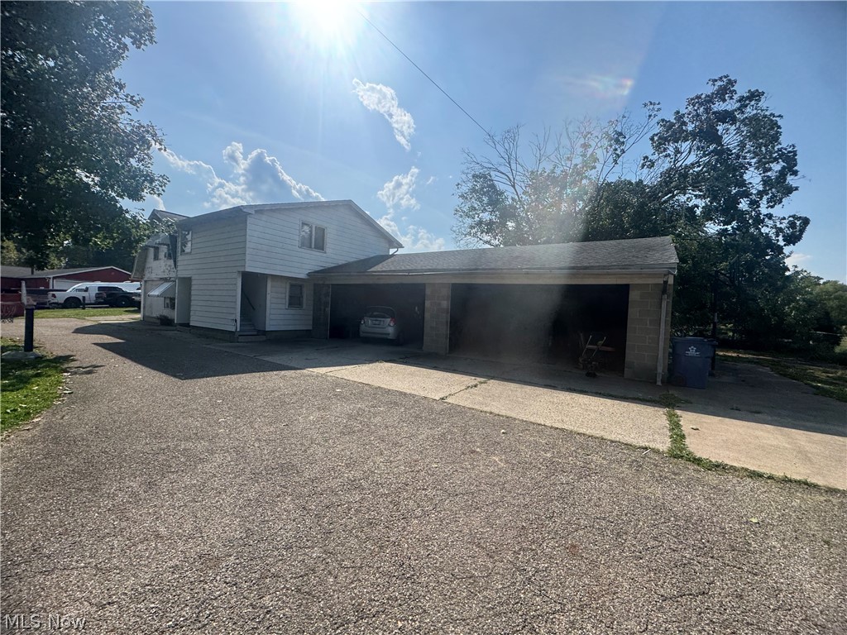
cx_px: 424
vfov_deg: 85.7
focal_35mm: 14
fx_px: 343
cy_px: 318
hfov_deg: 102.1
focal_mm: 2.22
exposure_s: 1/1637
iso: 50
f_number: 2.2
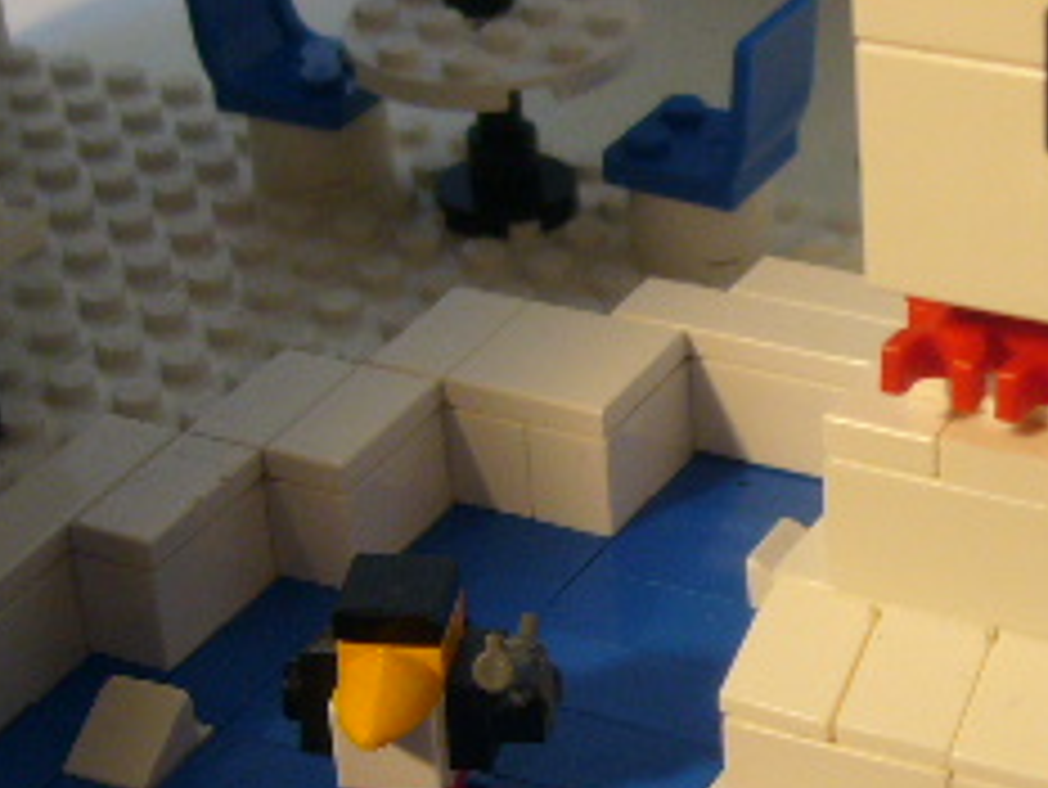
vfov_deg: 15.4
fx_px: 2908
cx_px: 1026
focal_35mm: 96
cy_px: 491
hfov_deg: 19.9
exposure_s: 1/25
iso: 100
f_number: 2.8
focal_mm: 5.8
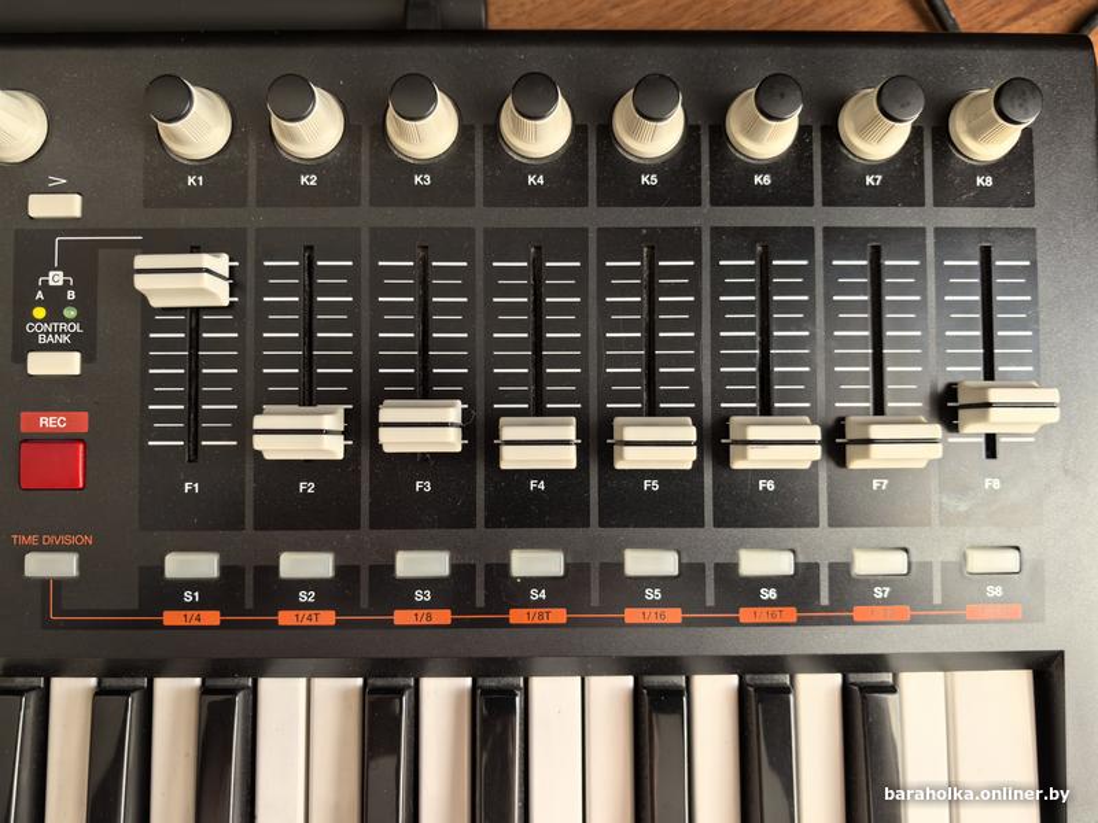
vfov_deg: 51.4
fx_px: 856
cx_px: 549
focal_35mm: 27
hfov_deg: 65.3
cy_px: 412
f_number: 2
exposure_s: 1/716
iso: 640
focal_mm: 6.98
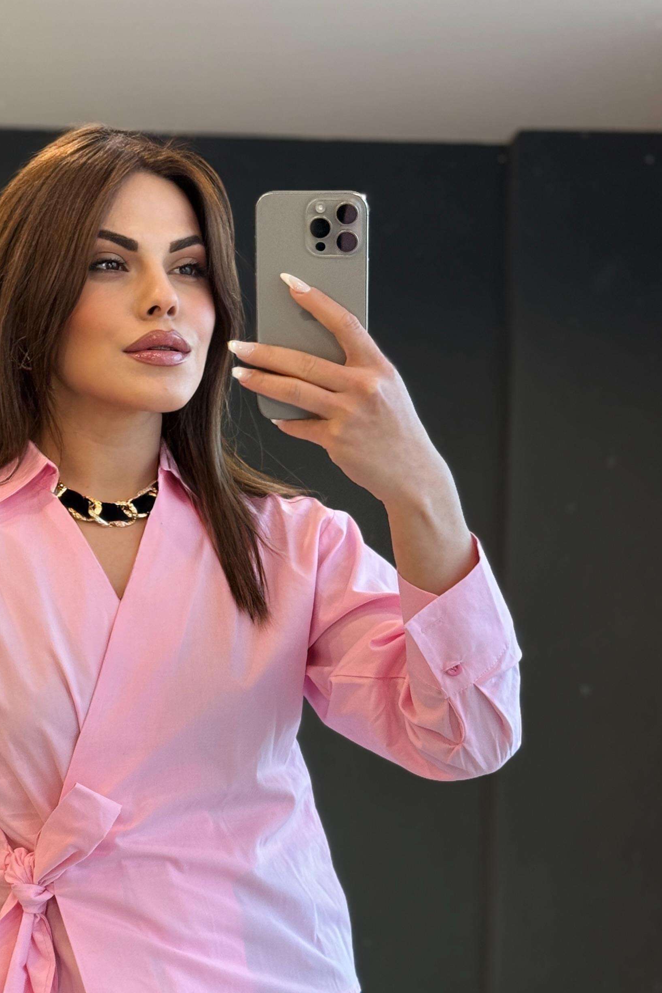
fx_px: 2261
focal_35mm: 82
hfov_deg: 16.6
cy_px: 709
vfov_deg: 24.6
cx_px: 165
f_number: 1.78
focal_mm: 6.76
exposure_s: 1/50
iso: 125
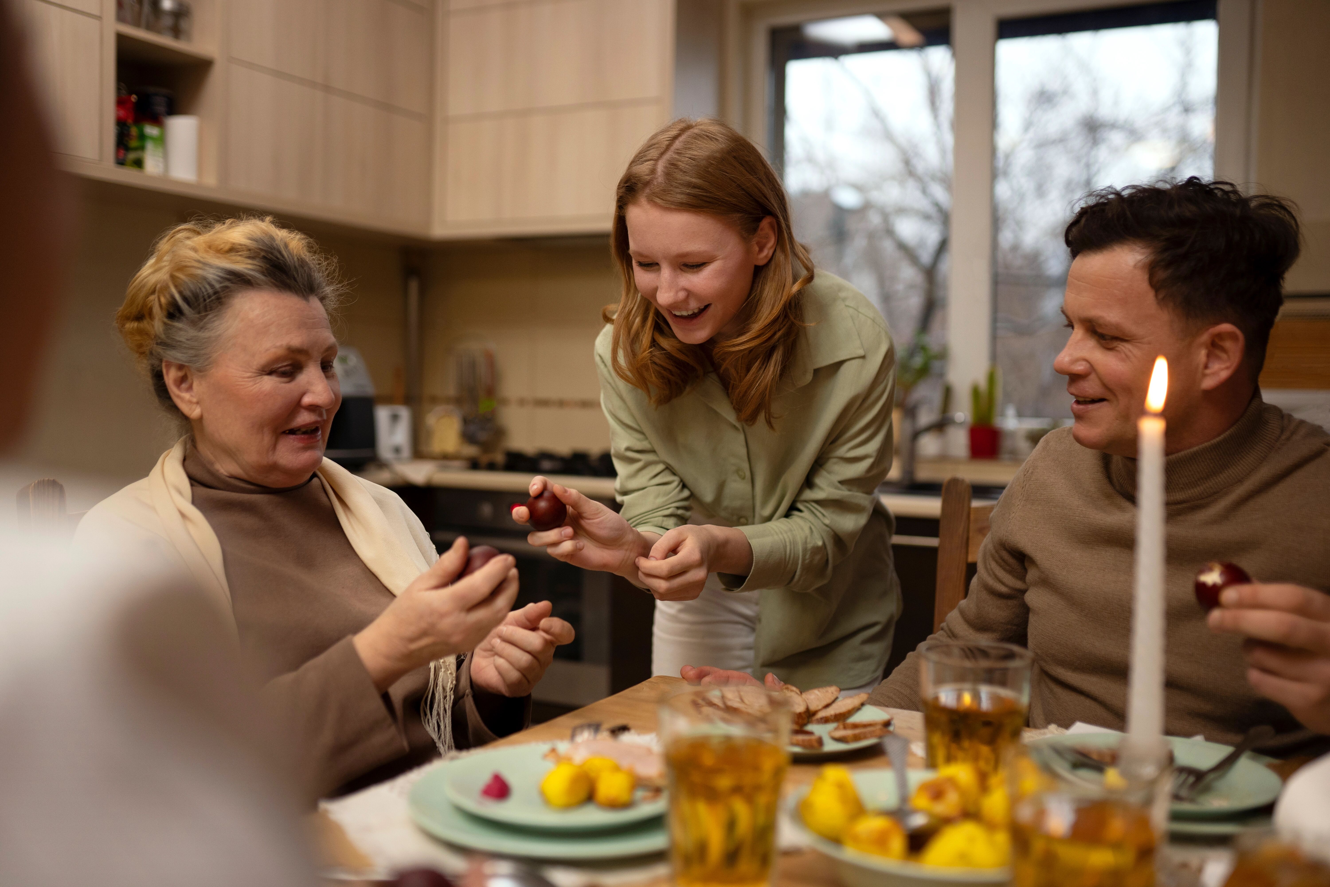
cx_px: 665
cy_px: 444
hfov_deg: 54.4
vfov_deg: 37.9
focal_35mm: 35
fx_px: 1293
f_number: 1.8
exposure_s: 1/500
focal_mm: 35
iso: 1000
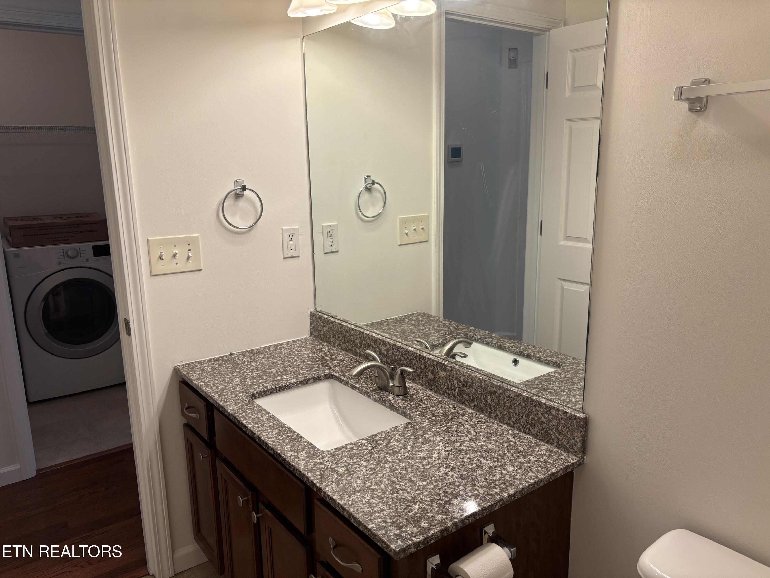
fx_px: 578
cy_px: 289
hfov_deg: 67.3
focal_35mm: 26
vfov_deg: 53.1
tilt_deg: -12.4
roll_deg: +0.9
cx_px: 385
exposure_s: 1/120
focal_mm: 5.96
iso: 50
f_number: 1.6
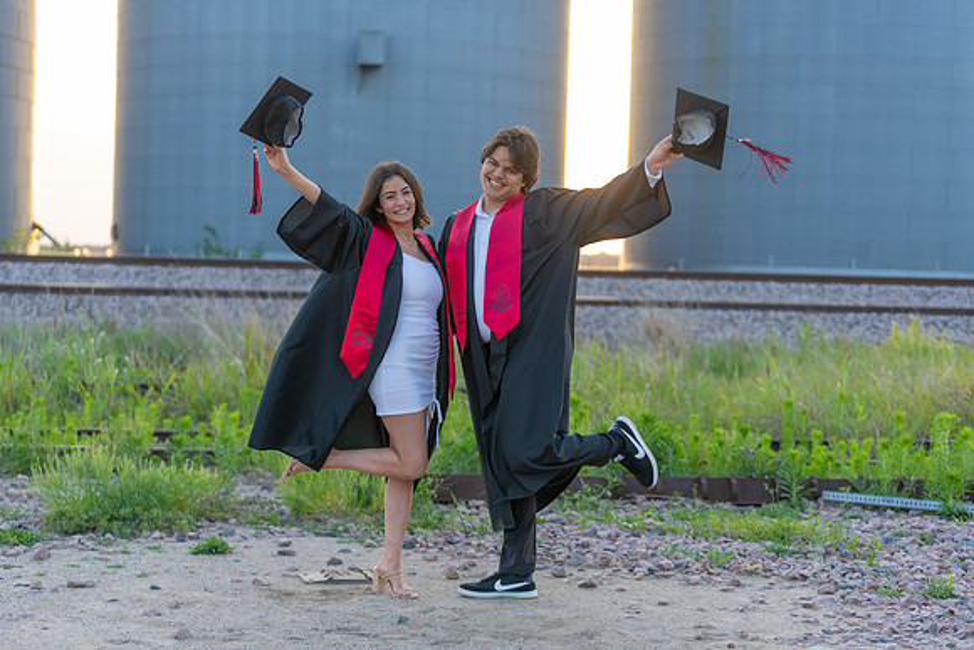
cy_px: 325
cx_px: 487
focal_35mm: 70
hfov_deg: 28.8
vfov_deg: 19.5
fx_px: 1894
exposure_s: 1/250
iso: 160
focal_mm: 70
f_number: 2.8
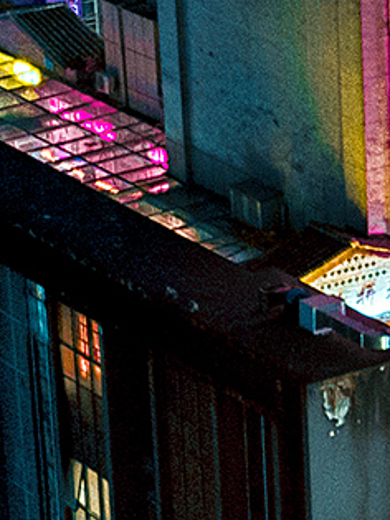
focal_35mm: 122
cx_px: 486
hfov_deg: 11.8
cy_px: 228
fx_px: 1834
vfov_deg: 16.2
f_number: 2.8
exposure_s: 1.3
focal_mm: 4.5
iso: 100
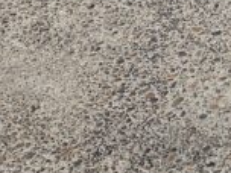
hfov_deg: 11.2
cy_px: -387
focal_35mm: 155
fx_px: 1034
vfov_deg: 7.9
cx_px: 509
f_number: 1.8
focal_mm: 5.4
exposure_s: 1/2463
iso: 25
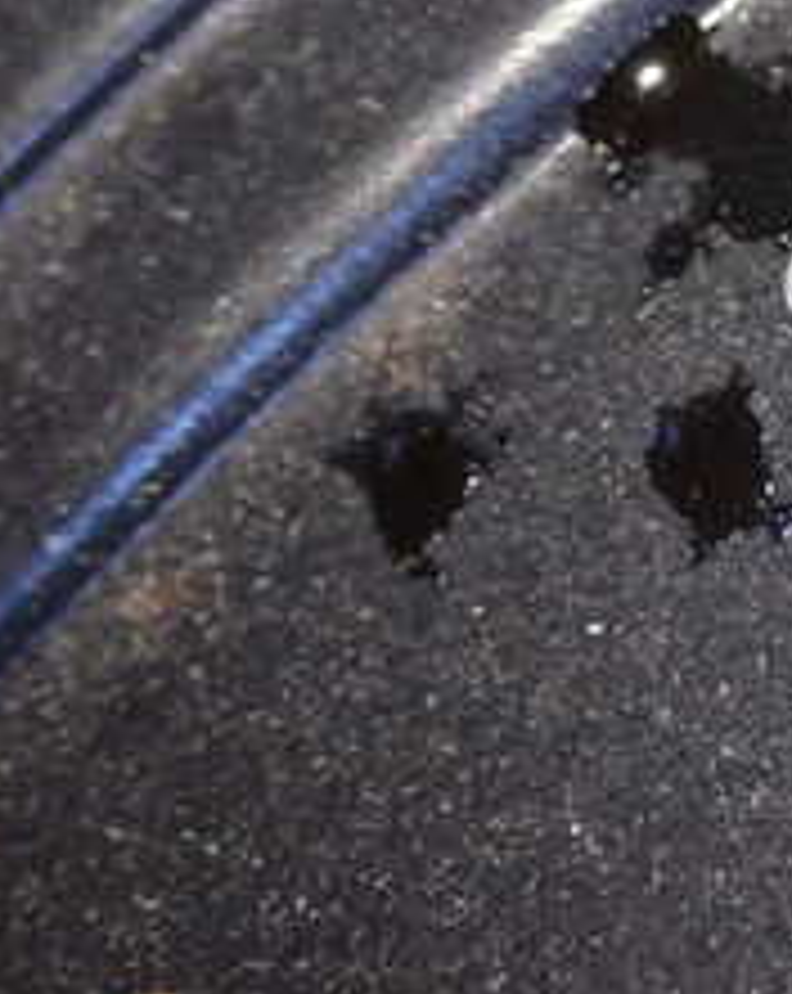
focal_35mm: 154
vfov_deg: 12.4
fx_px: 4525
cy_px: 72
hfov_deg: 9.6
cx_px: 1310
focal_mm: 10.35
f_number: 3.5
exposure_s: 1/50
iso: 800
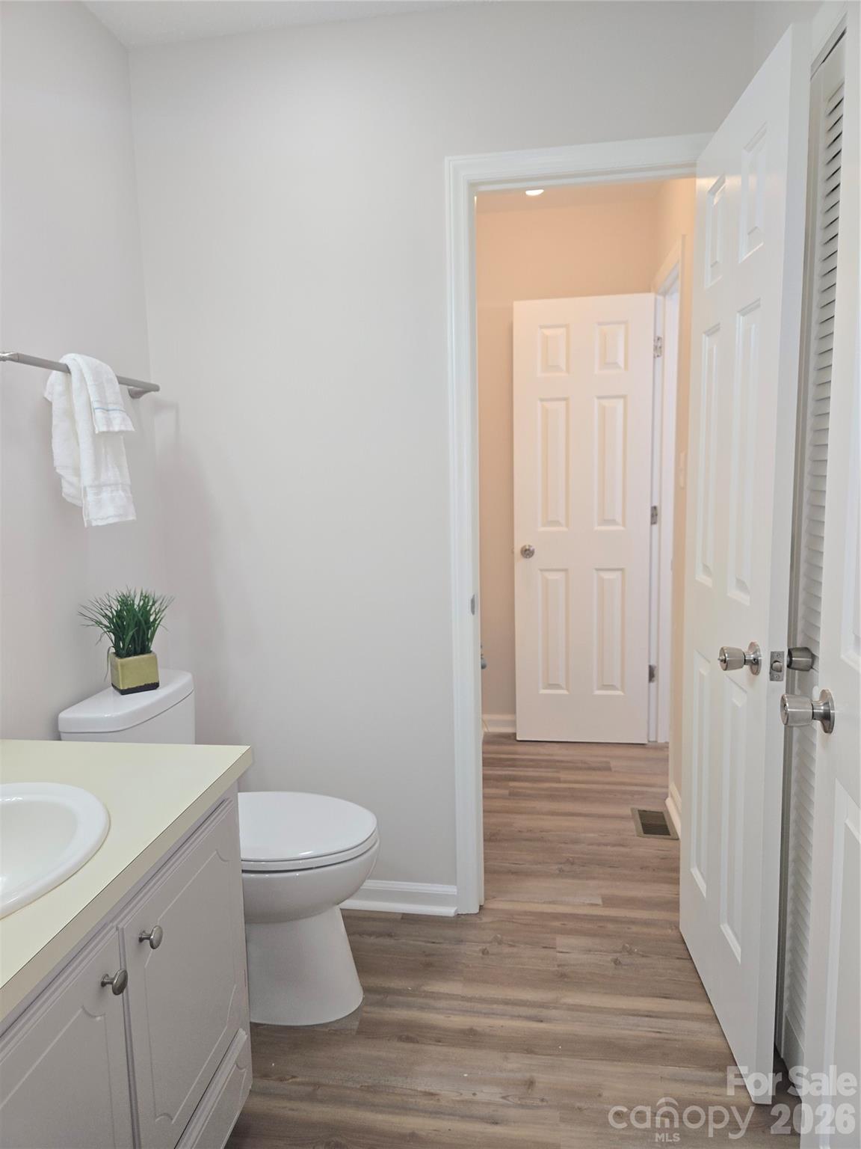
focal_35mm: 23
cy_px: 574
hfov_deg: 58.9
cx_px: 430
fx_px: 763
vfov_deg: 73.9
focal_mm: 5.4
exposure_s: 1/60
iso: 50
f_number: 1.8
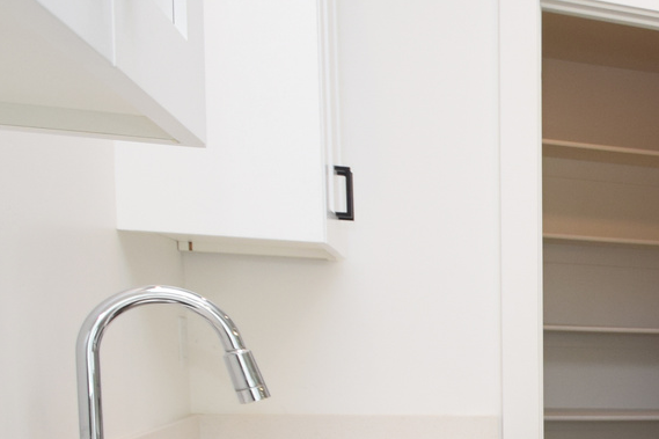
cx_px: 947
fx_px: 988
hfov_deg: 27.5
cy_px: 426
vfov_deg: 24.1
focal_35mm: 54
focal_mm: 10
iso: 360
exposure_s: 1/125
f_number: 5.6
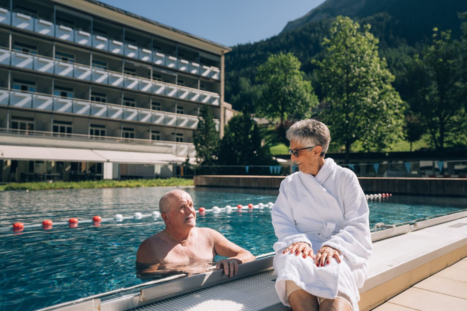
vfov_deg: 45.0
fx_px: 376
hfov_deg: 63.7
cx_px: 234
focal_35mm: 29
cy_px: 156
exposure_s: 1/4000
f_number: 2.8
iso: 250
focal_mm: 29
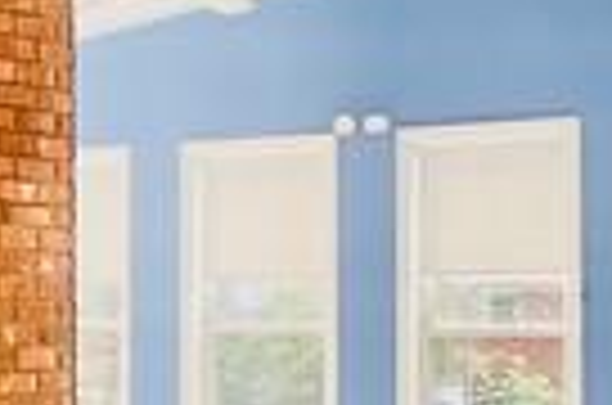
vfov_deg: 13.3
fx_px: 1730
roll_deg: +0.5
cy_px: 266
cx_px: -99
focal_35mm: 102
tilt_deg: +0.3
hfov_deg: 19.1
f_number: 1.8
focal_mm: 1.57
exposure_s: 1/120
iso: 40
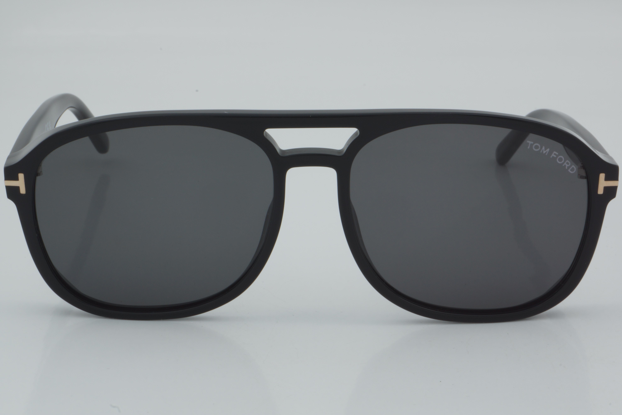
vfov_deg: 16.6
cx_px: 311
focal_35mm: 82
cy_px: 208
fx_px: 1425
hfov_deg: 24.6
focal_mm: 55
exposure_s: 1/4
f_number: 32
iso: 100
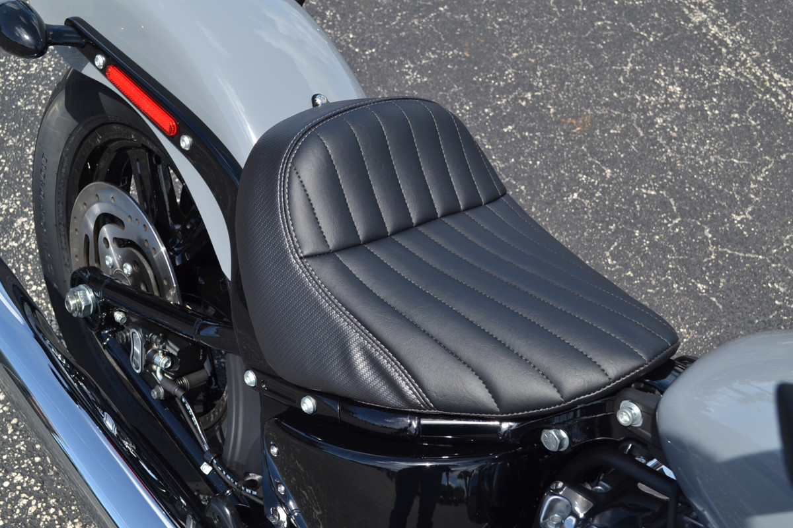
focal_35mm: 45
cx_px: 396
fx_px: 991
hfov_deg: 43.6
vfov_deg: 29.9
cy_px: 264
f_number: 7.1
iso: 100
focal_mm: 30
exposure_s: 1/200
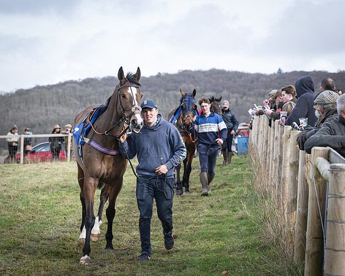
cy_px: 138
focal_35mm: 122
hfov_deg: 15.8
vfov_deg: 12.7
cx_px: 173
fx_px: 1242
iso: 200
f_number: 5
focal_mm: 72
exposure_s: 1/500
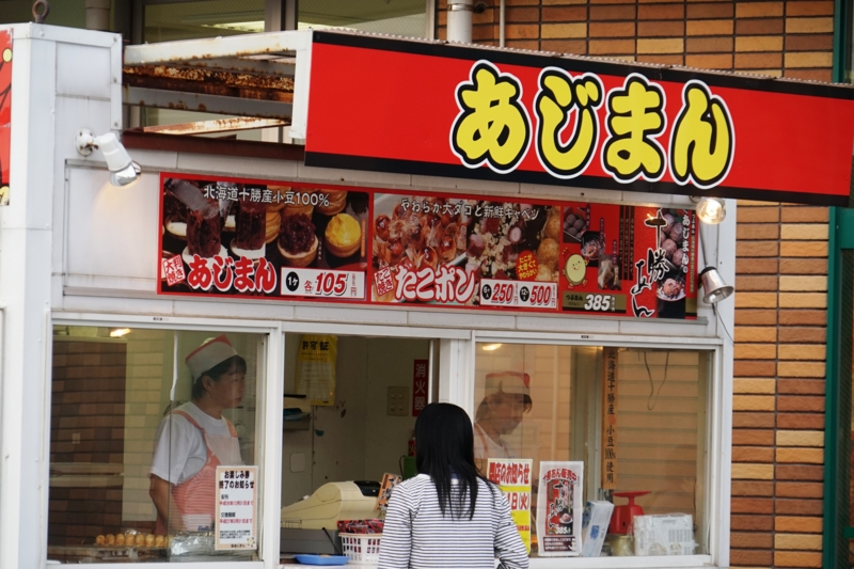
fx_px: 4553
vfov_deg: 7.2
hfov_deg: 10.7
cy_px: 284
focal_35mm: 192
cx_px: 427
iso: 320
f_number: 5.6
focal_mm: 128
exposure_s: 1/200
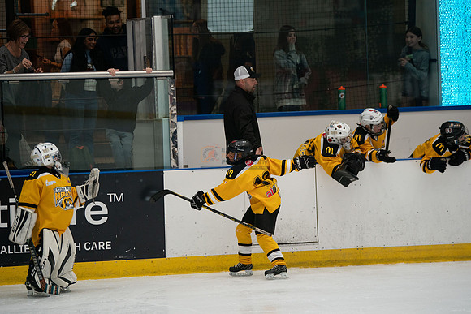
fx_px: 2735
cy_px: 157
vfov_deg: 6.6
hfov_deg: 9.8
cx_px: 236
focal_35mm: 209
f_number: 3.2
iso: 2500
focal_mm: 209
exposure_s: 1/2000
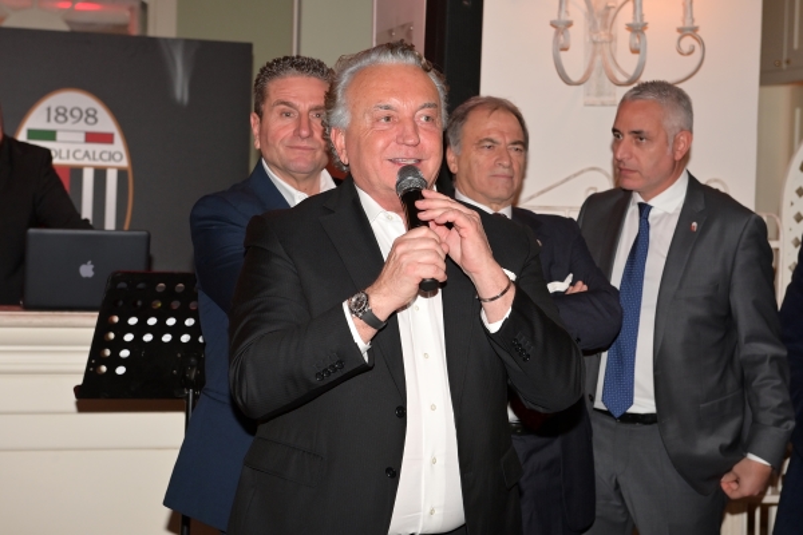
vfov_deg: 19.5
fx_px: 1561
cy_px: 268
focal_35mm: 70
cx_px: 402
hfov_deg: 28.8
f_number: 7.1
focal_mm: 70
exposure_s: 1/125
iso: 800
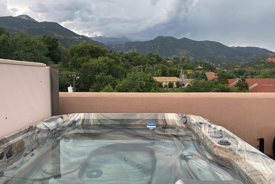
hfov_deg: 65.5
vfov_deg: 46.4
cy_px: 91
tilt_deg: -3.7
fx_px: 214
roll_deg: +0.4
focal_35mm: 28
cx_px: 137
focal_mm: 4.2
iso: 32
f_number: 1.6
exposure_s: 1/368
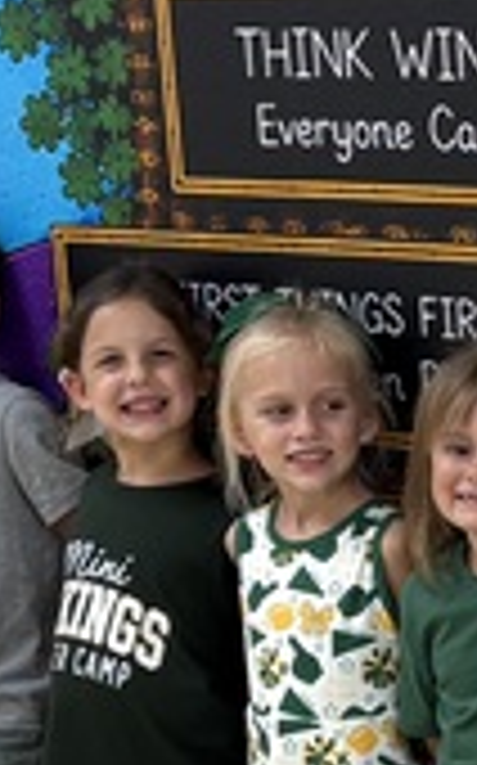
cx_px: 958
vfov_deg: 12.4
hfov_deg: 7.6
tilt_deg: -15.1
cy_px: 855
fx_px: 3459
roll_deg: +1.6
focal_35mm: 166
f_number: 1.6
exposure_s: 1/60
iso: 64
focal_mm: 5.96
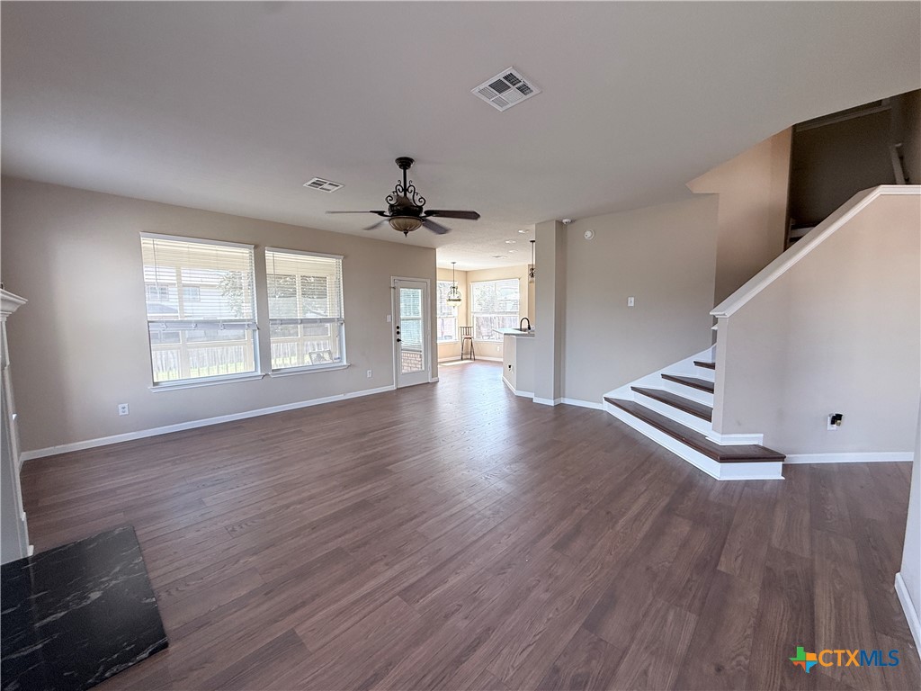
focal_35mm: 14
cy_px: 346
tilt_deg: -4.2
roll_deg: +0.5
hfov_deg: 102.1
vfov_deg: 85.7
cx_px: 460
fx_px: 372
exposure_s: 1/99
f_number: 2.2
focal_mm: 2.22
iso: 100
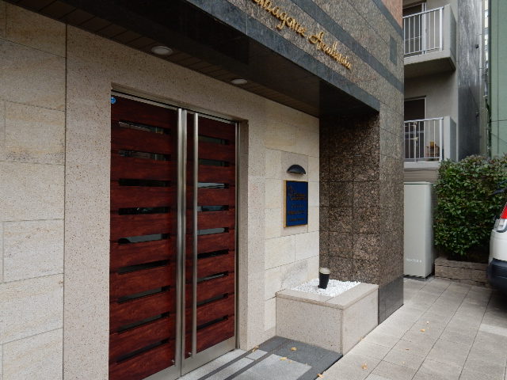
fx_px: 366
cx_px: 254
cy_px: 190
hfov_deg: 69.4
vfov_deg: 54.9
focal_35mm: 25
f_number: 3.7
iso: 125
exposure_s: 1/160
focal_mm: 4.5
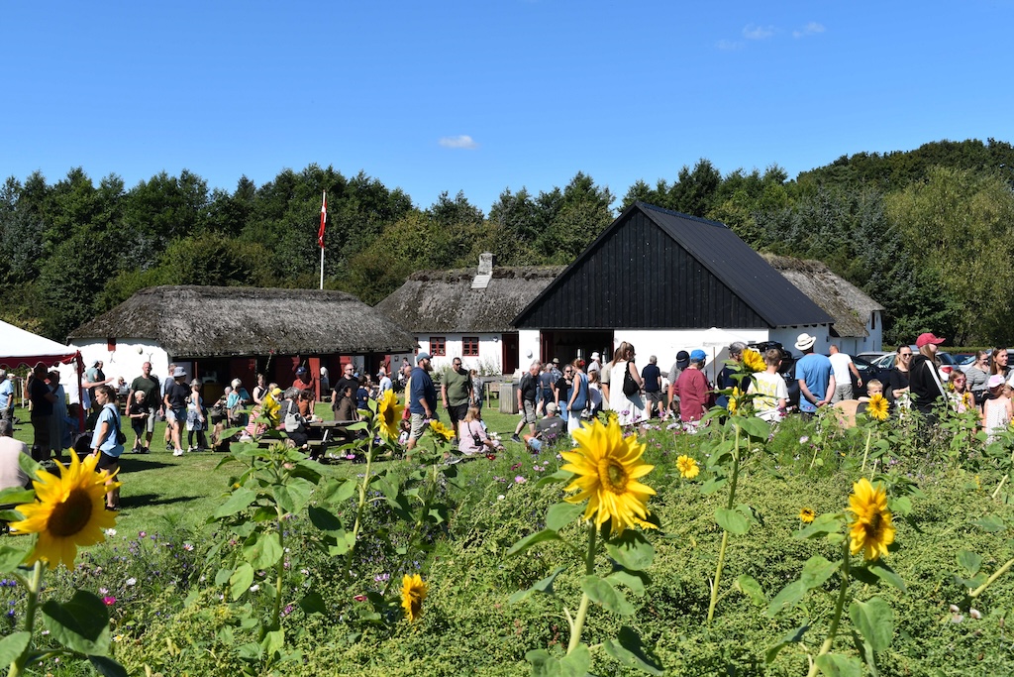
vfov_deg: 31.9
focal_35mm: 42
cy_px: 338
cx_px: 507
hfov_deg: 46.4
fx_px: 1183
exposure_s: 1/320
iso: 100
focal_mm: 28
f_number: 9
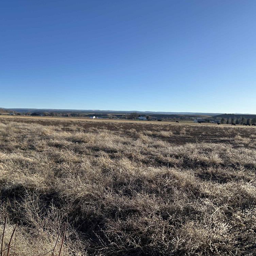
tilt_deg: -2.4
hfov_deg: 55.6
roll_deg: -2.8
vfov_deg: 55.6
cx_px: 120
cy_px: 130
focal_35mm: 29
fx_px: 243
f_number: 1.78
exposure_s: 1/4348
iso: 80
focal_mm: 6.86
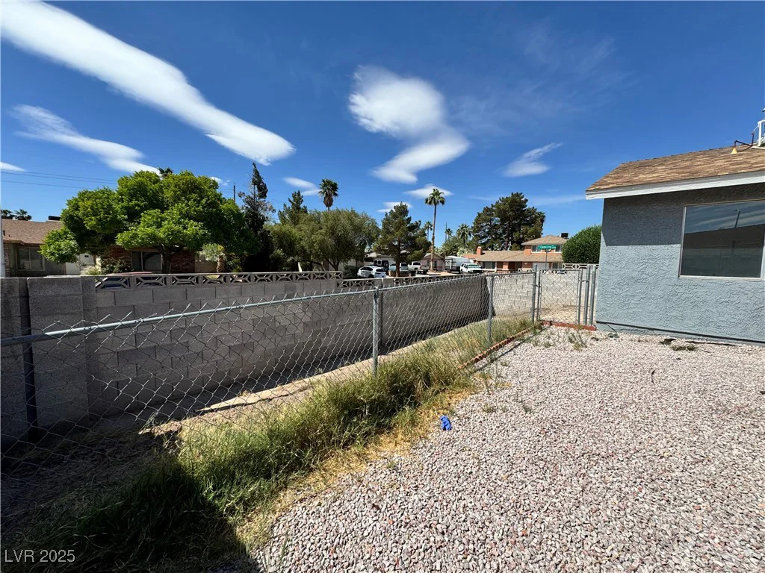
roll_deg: -1.5
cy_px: 286
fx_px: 309
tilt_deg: -4.5
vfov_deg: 85.7
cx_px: 382
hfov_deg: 102.1
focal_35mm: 14
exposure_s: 1/1880
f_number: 2.2
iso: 50
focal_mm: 2.22
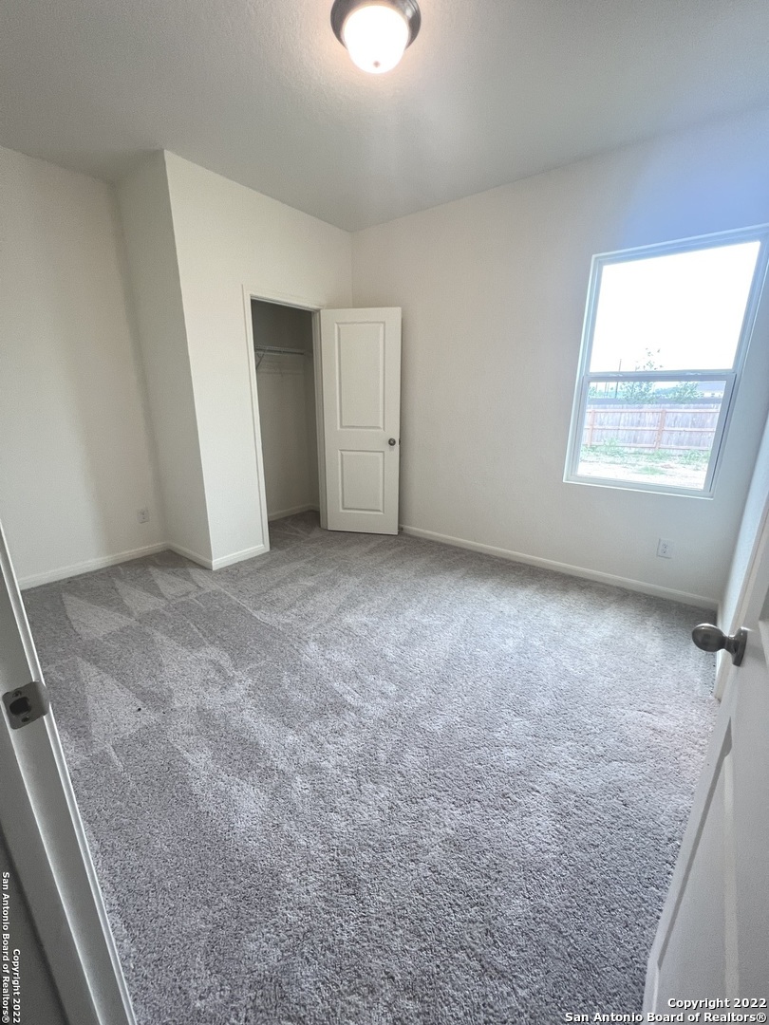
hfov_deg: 89.9
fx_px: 385
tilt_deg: -16.4
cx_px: 384
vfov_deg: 106.2
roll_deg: +1.8
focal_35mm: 13
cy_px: 512
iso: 160
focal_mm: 1.57
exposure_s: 1/120
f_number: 1.8
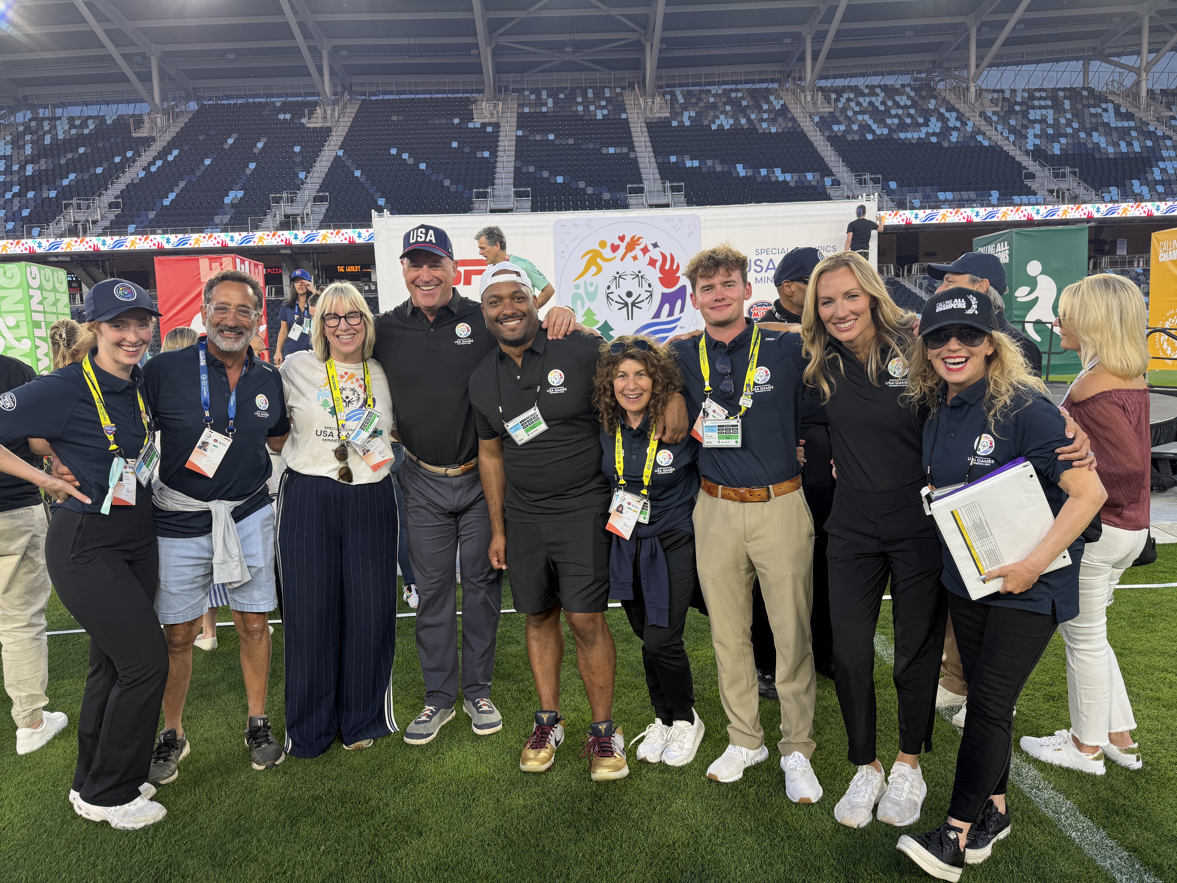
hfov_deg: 71.6
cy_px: 442
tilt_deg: -6.5
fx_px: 816
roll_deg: +1.9
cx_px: 588
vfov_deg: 56.8
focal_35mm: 24
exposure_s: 1/156
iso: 64
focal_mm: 6.76
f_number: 1.78
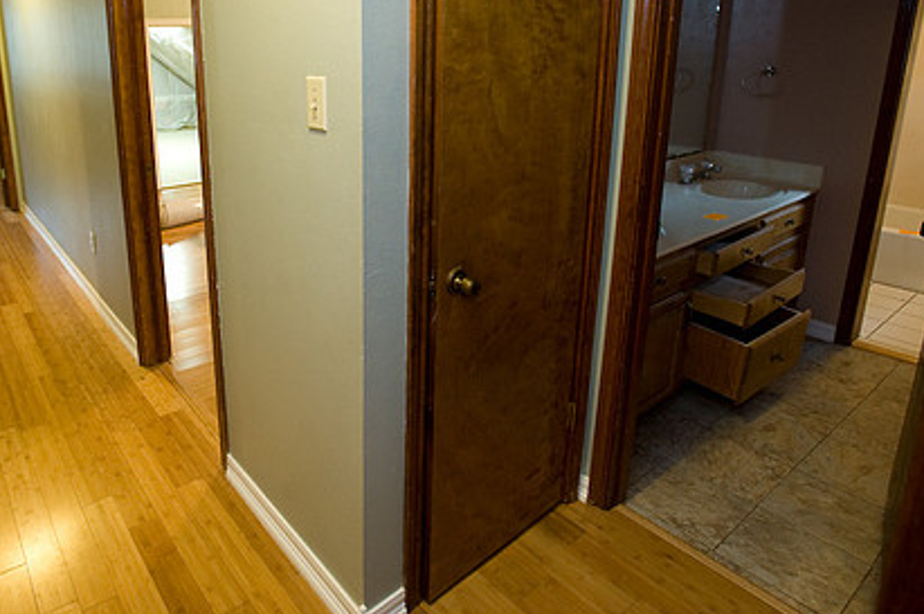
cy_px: 189
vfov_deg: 51.7
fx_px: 615
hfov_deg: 72.2
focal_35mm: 24
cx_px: 328
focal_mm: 17
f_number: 4
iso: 1250
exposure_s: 1/25
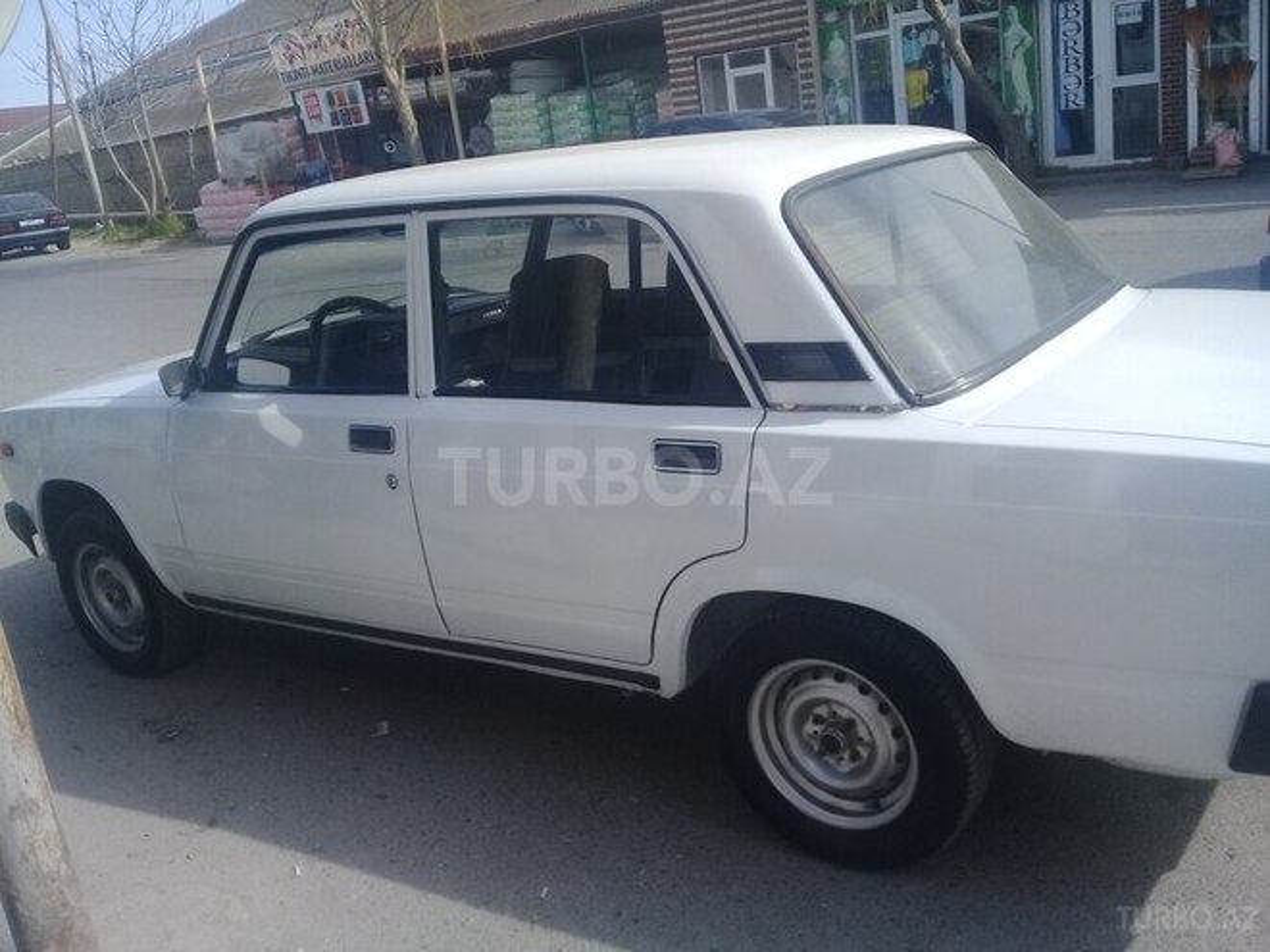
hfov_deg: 58.4
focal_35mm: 31
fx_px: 1137
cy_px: 476
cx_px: 635
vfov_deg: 45.4
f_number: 2.2
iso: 50
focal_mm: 3.3
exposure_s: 1/949
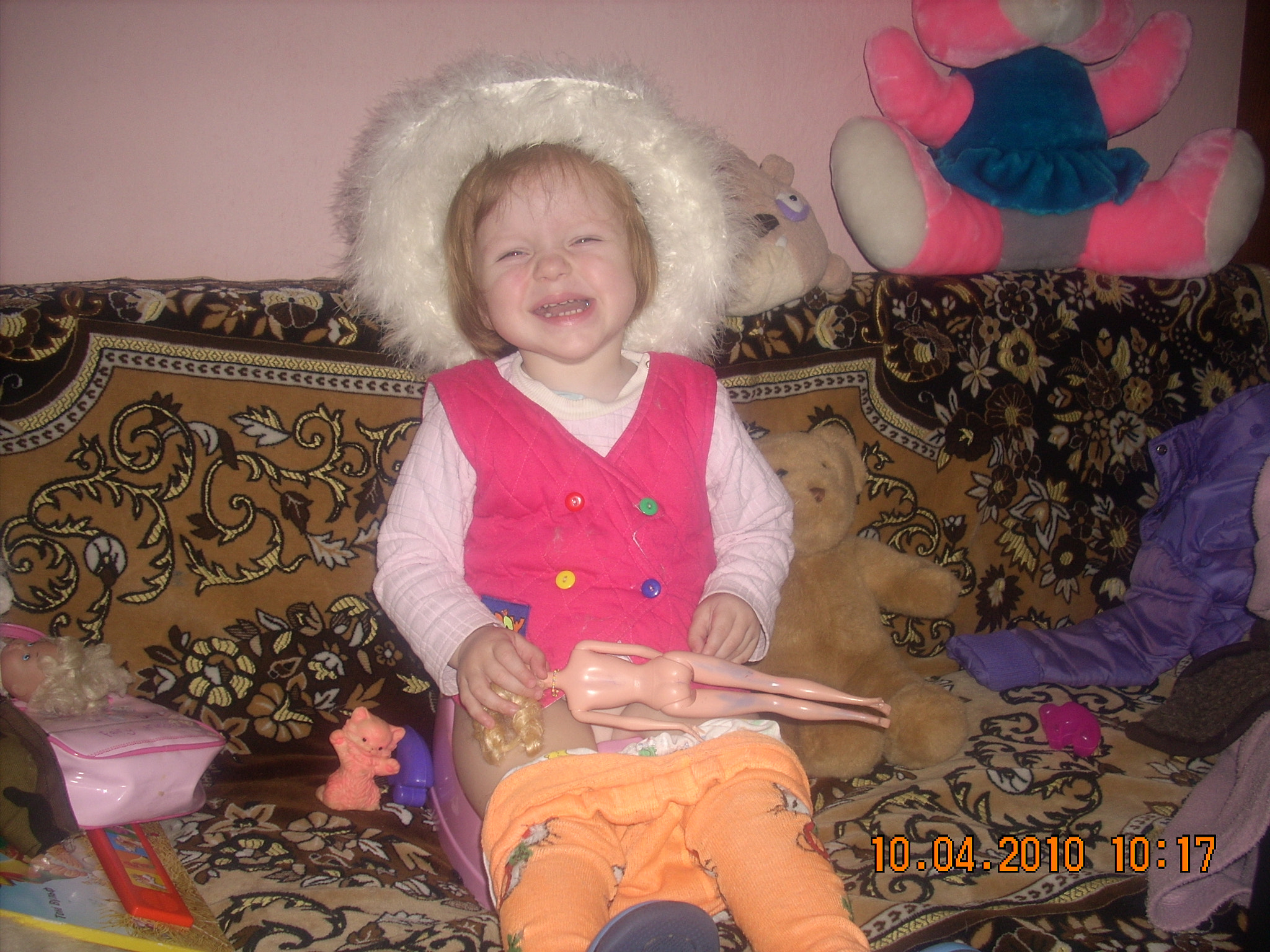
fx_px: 1357
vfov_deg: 38.7
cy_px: 476
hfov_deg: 50.1
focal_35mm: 37
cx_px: 635
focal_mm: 6.2
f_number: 2.8
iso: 64
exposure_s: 1/60
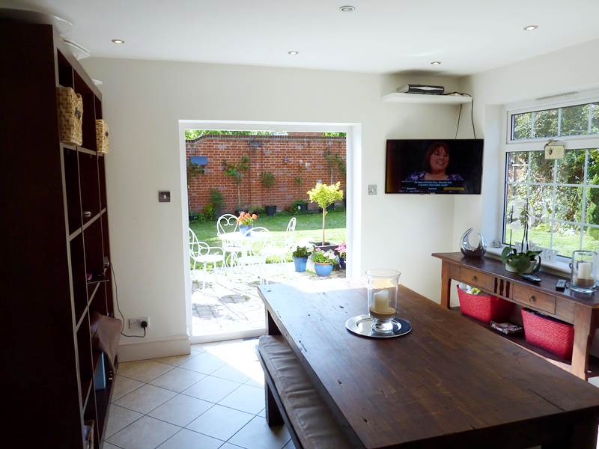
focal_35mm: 25
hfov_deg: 69.4
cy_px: 224
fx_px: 433
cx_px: 300
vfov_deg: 54.9
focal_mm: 4.1
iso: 80
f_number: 4
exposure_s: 1/160
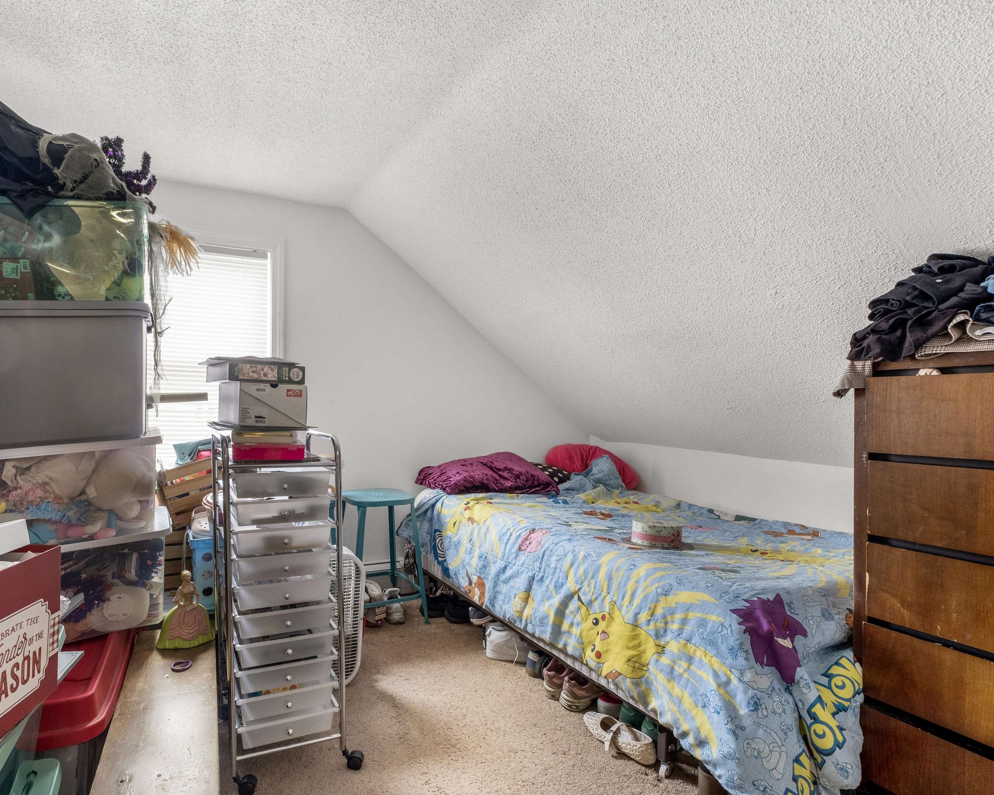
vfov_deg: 77.0
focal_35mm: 17
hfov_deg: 88.6
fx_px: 500
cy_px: 396
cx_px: 403
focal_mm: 10
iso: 800
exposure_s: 1/80
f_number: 8
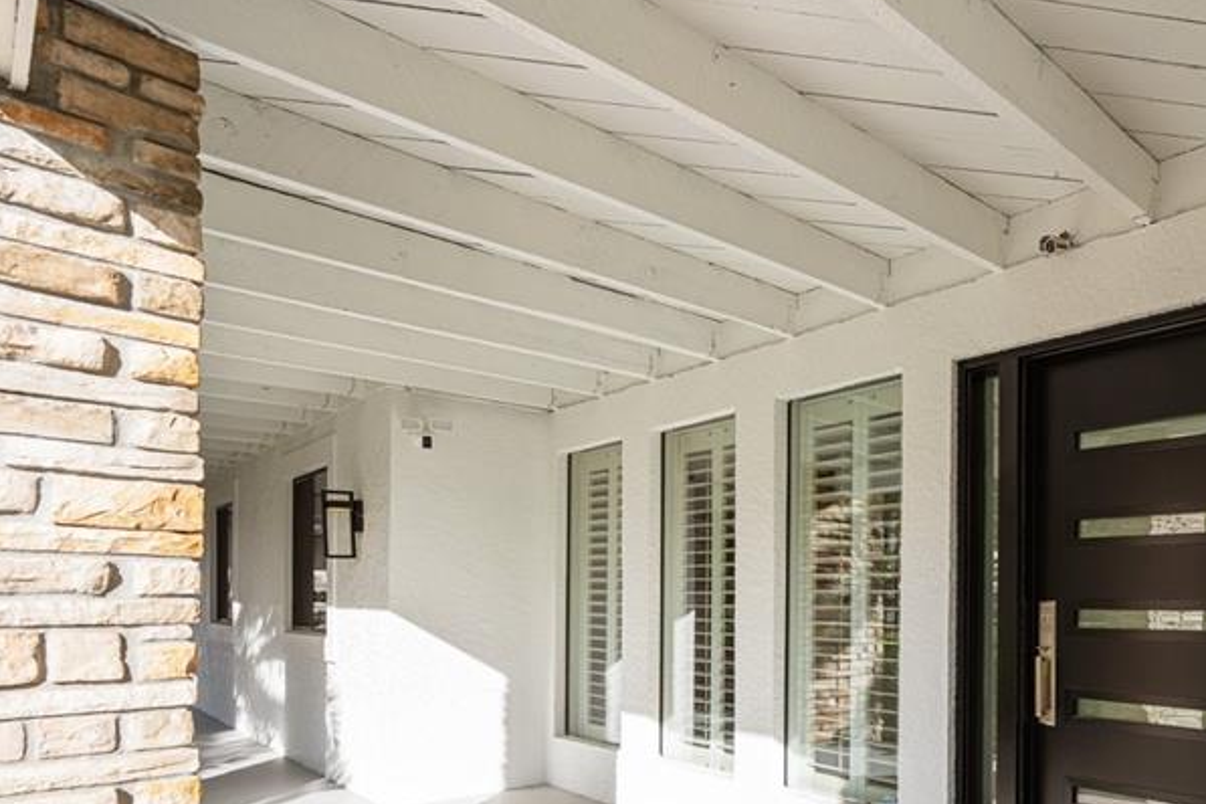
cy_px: 592
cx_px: 968
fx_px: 804
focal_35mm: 24
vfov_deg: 51.1
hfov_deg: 66.8
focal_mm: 14
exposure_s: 1/125
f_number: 7.1
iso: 32
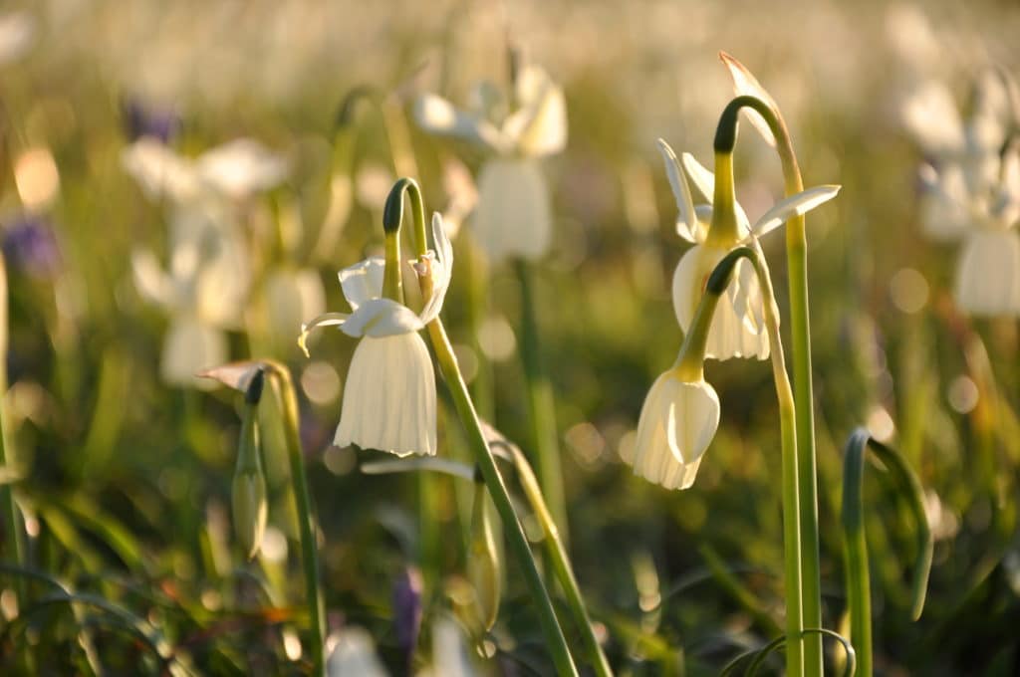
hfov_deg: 14.0
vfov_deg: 9.3
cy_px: 338
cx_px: 510
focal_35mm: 147
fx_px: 4160
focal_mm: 98
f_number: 5.6
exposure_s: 1/500
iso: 200
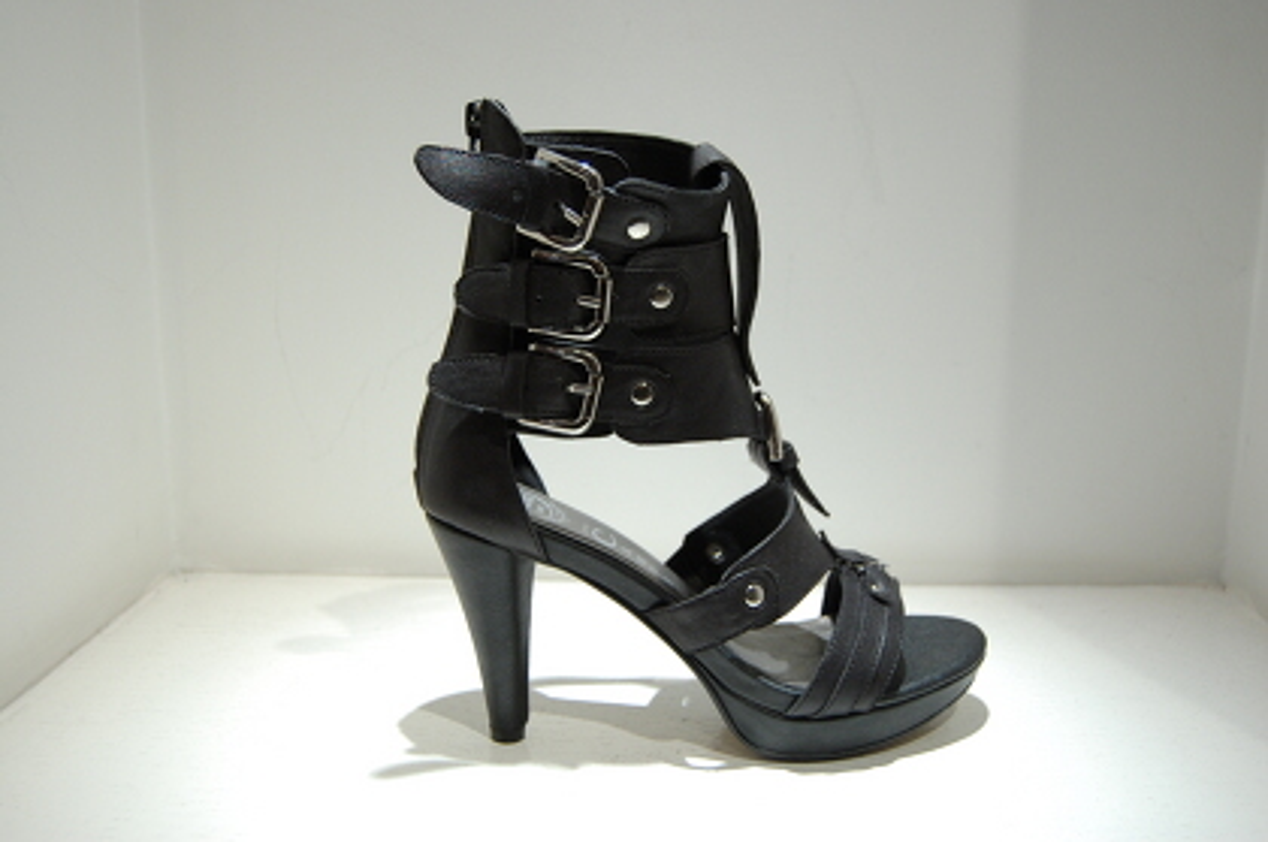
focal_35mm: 34
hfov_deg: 55.2
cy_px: 421
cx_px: 634
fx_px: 1214
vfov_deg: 38.3
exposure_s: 1/250
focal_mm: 23
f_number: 3.8
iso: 800
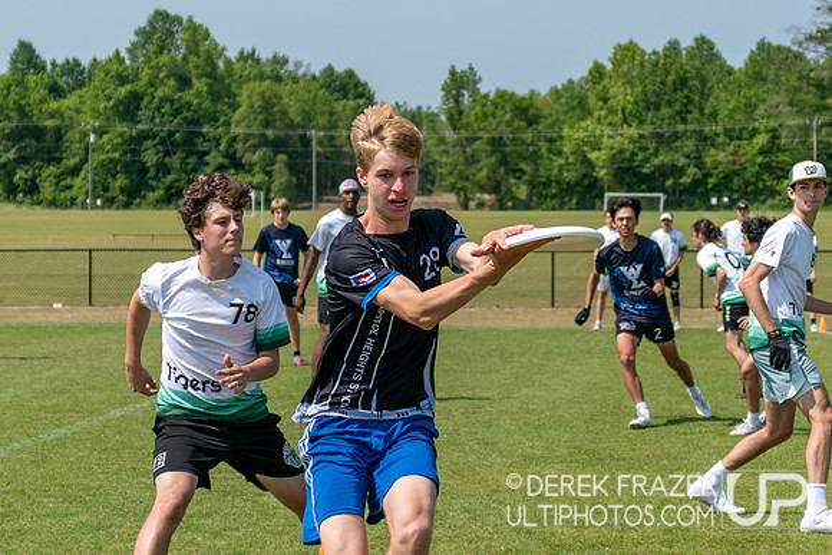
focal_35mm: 117
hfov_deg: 17.4
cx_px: 414
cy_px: 262
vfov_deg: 11.7
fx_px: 2711
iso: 125
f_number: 3.8
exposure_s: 1/2000
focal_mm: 50
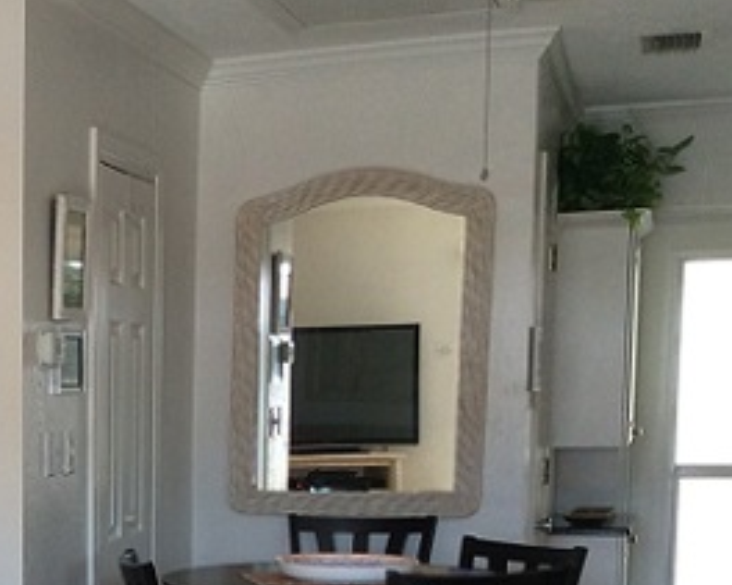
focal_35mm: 85
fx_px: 1841
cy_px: 632
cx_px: -169
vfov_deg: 17.5
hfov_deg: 20.8
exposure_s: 1/40
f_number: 2.4
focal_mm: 3.3
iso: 40
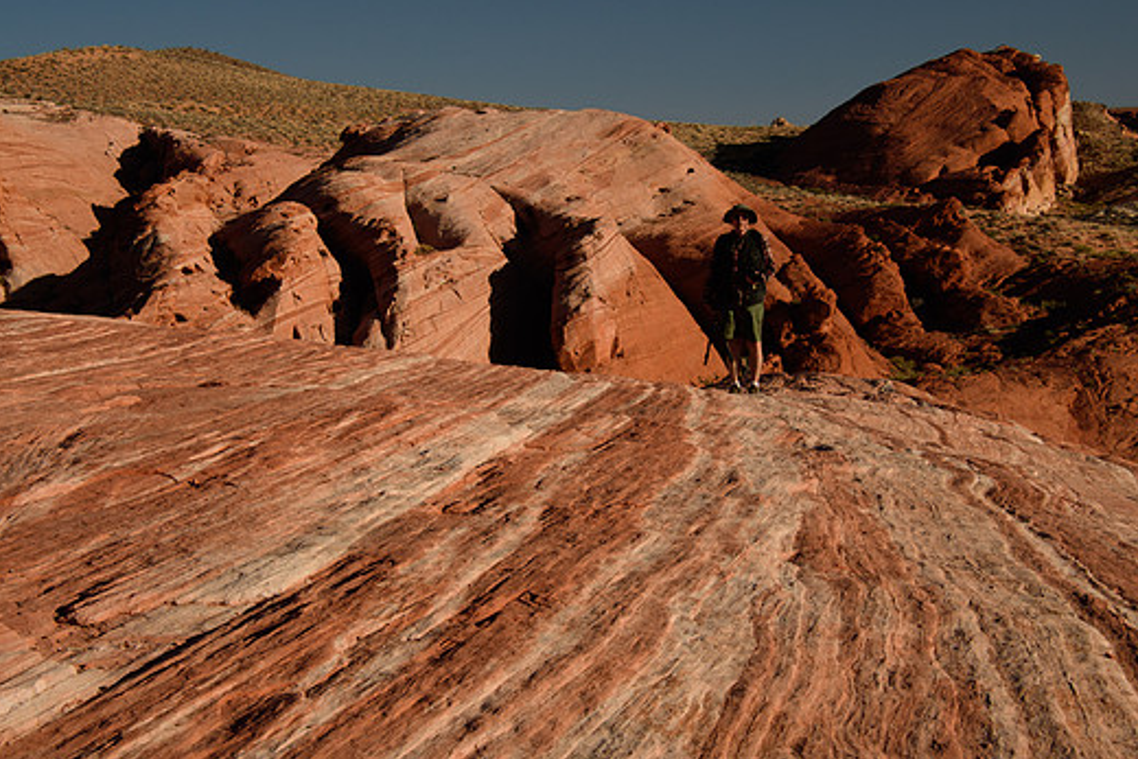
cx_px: 582
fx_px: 2435
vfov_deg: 17.7
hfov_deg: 26.3
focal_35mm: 77
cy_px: 377
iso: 200
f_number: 11
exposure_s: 1/160
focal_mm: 46
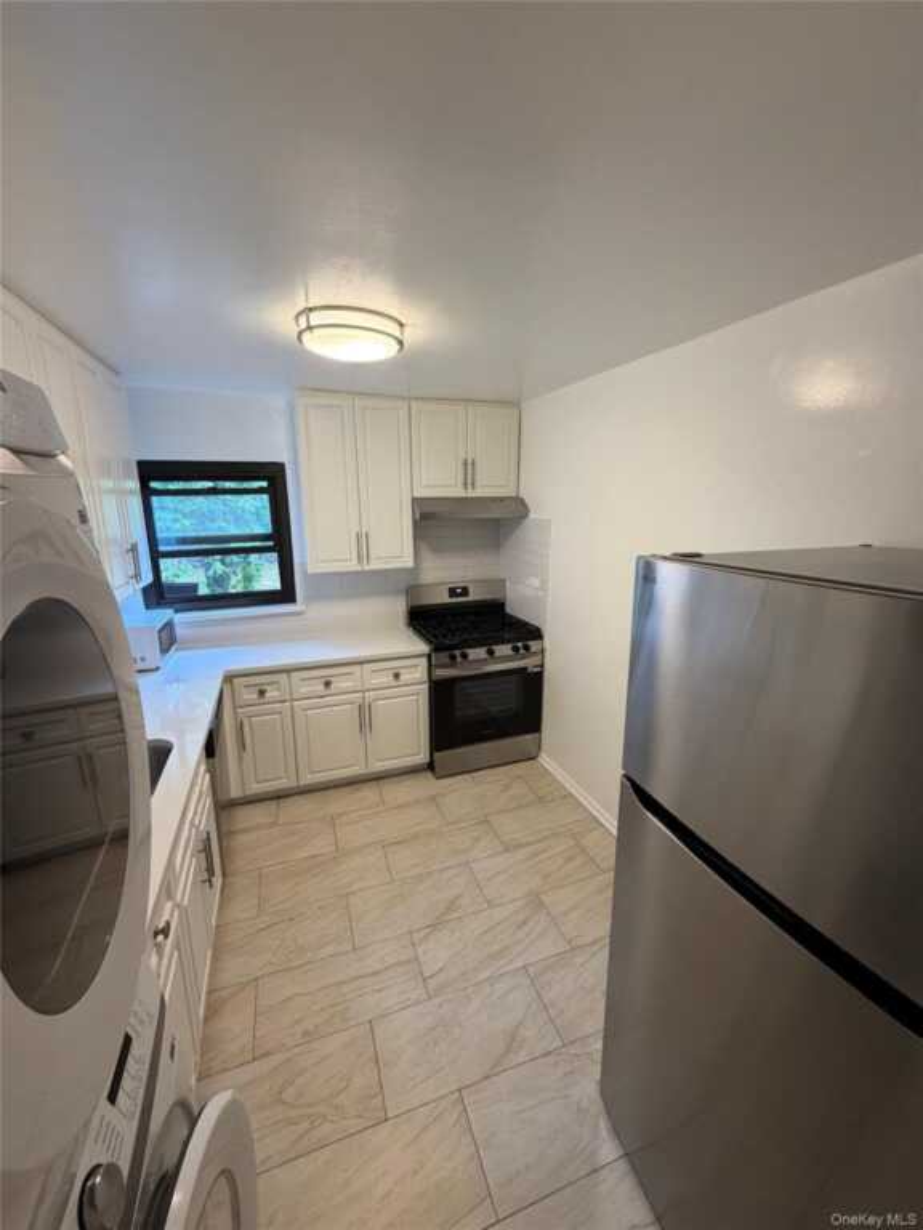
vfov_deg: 102.1
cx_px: 462
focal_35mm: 14
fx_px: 498
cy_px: 615
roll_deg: +0.1
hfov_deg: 85.7
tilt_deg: -13.1
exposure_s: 1/60
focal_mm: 2.22
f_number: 2.2
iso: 200
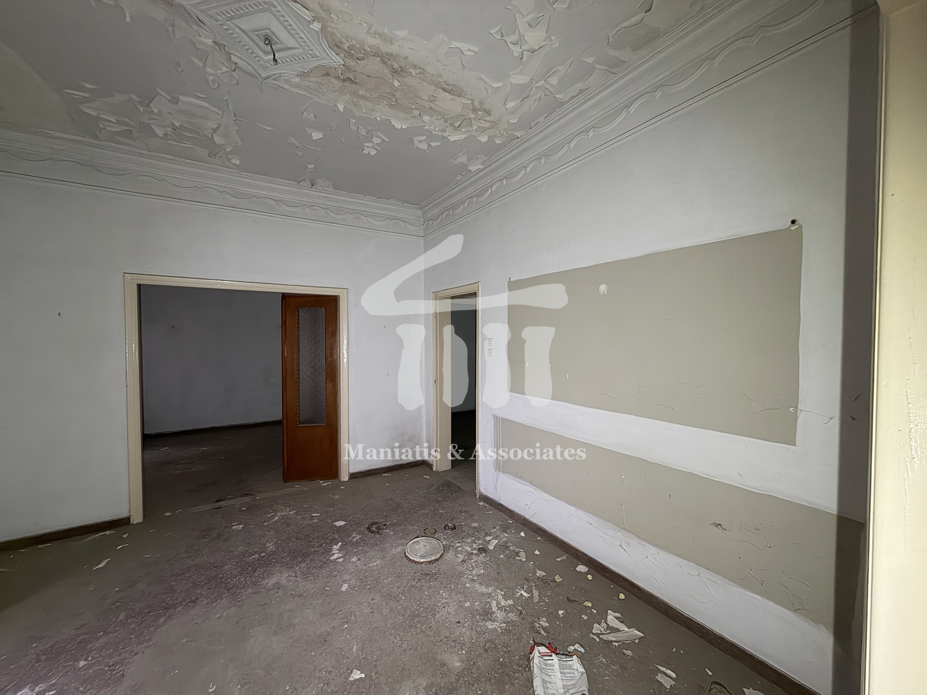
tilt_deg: -1.5
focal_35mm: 14
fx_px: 375
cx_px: 464
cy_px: 348
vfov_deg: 85.7
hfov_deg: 102.1
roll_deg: +0.3
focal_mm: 2.22
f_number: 2.2
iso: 500
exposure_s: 1/40
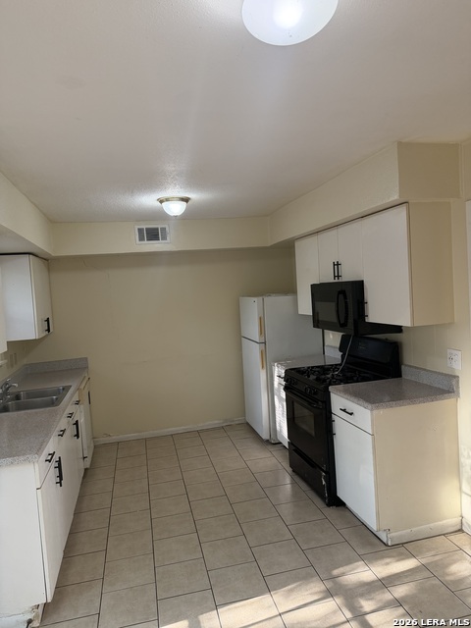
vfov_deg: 71.6
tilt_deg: -3.1
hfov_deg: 56.8
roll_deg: +3.3
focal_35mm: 24
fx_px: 435
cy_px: 314
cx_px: 236
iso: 200
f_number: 1.78
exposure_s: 1/127
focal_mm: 6.76
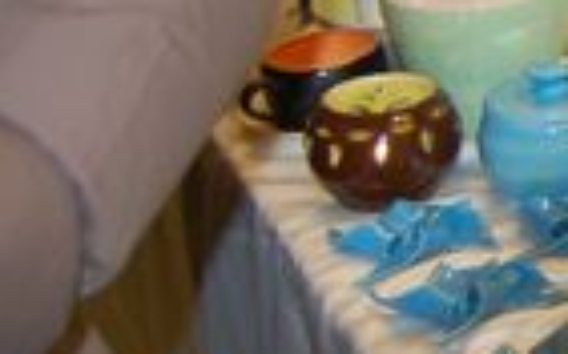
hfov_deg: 13.7
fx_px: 1934
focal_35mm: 125
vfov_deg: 9.8
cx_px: 1213
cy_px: -342
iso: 400
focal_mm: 18
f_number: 3.5
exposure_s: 1/60
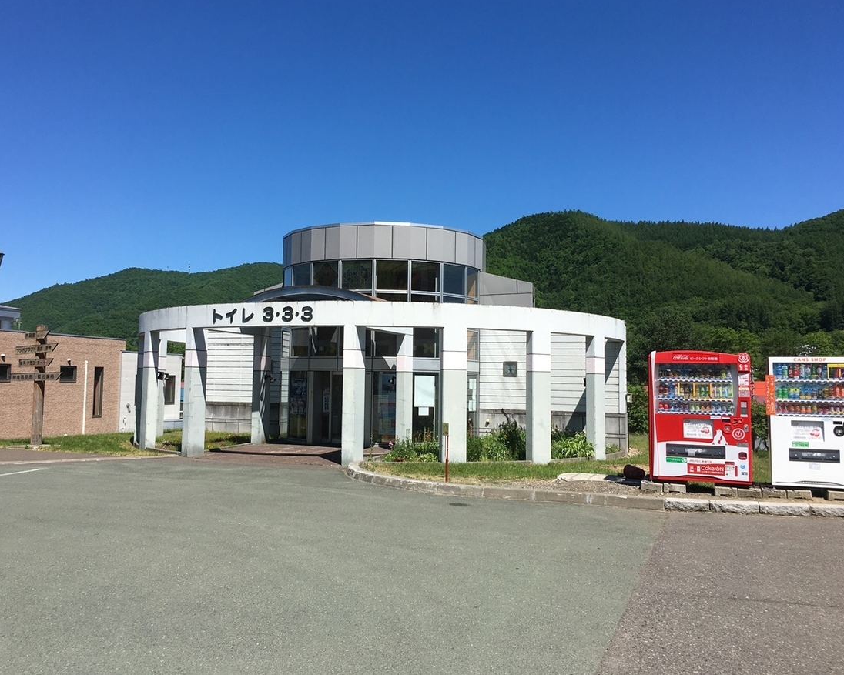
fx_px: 774
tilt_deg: +3.1
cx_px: 387
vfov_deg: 47.1
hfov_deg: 57.1
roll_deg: -1.8
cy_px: 329
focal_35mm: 31
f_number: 2.2
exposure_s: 1/2198
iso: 25
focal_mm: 4.15
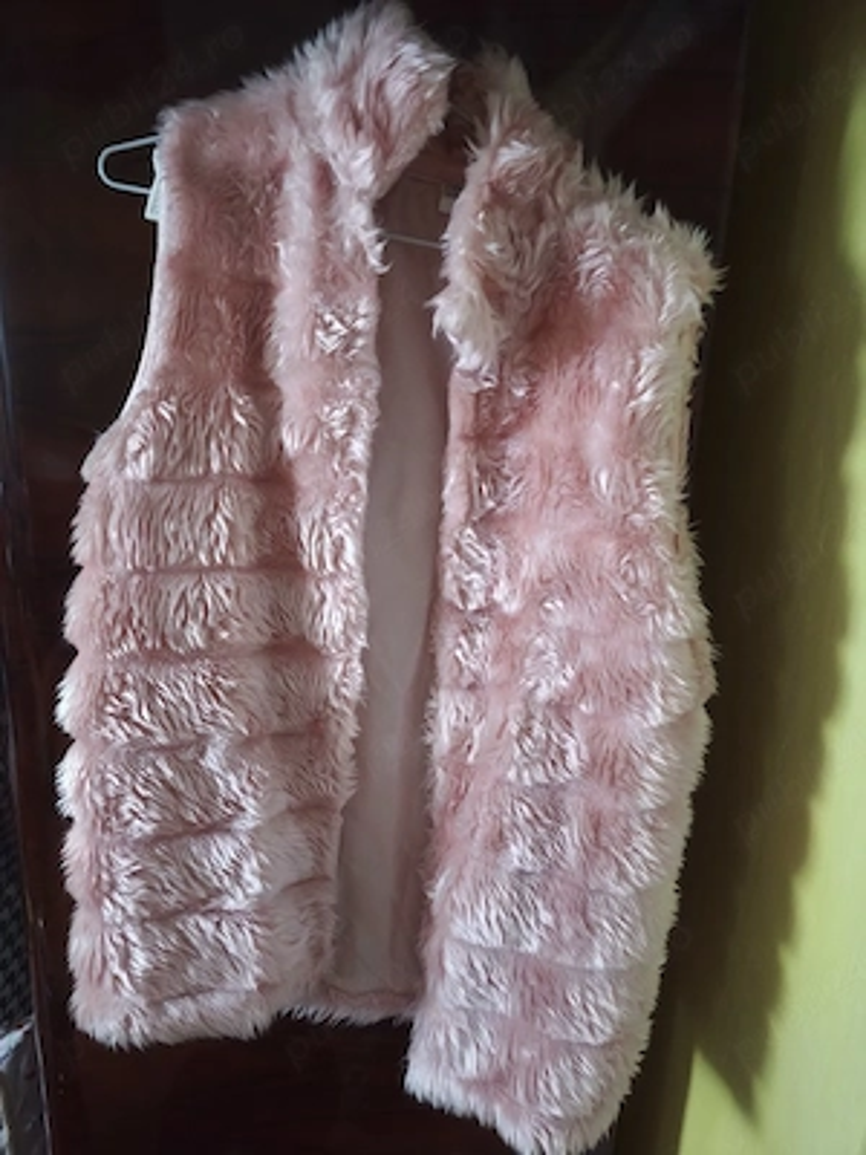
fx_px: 767
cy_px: 578
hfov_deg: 58.9
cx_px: 433
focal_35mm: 23
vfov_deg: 73.9
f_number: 1.7
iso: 5000
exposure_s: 1/10
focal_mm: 5.35
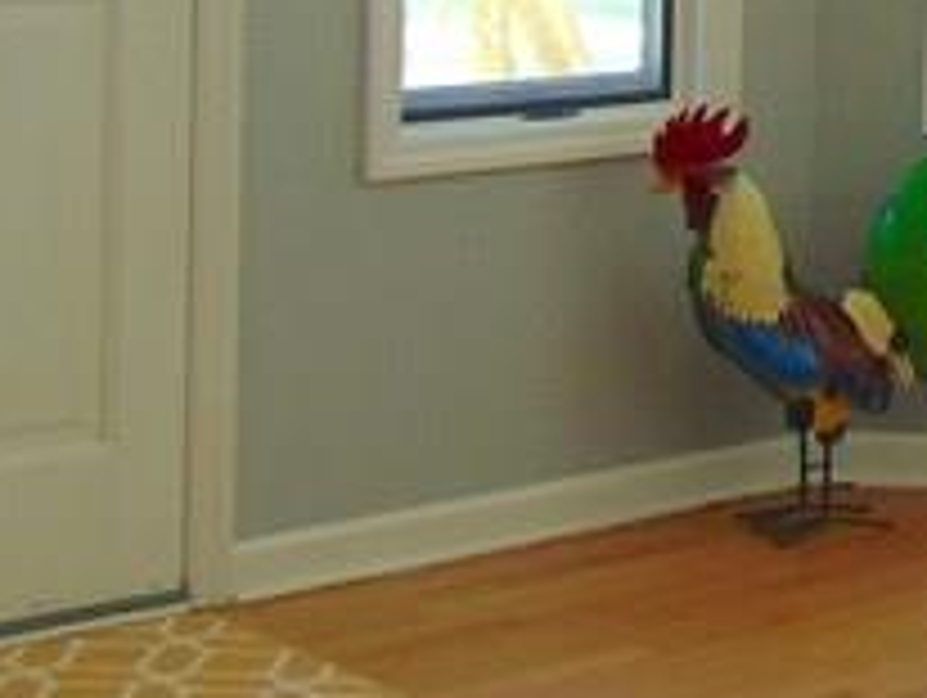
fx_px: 3325
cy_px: -167
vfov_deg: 11.7
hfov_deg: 14.8
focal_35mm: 124
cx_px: 1354
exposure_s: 1/60
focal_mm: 4.5
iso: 80
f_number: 3
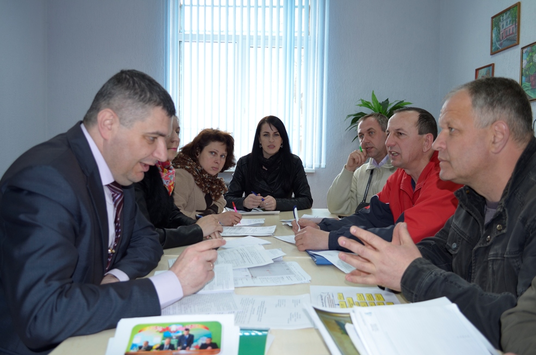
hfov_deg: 62.0
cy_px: 178
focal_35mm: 30
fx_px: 446
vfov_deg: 43.4
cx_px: 268
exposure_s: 1/40
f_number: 3.8
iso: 200
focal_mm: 20
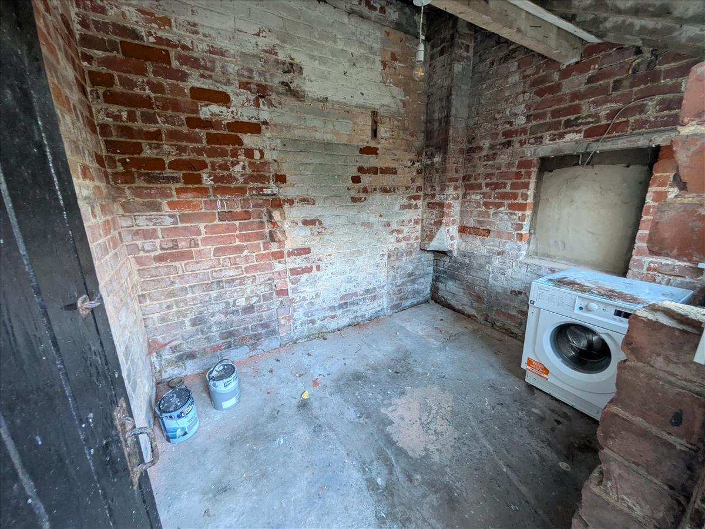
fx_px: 285
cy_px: 264
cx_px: 352
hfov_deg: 102.1
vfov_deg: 85.7
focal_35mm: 14
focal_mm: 1.85
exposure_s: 1/44.6
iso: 258
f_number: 2.2
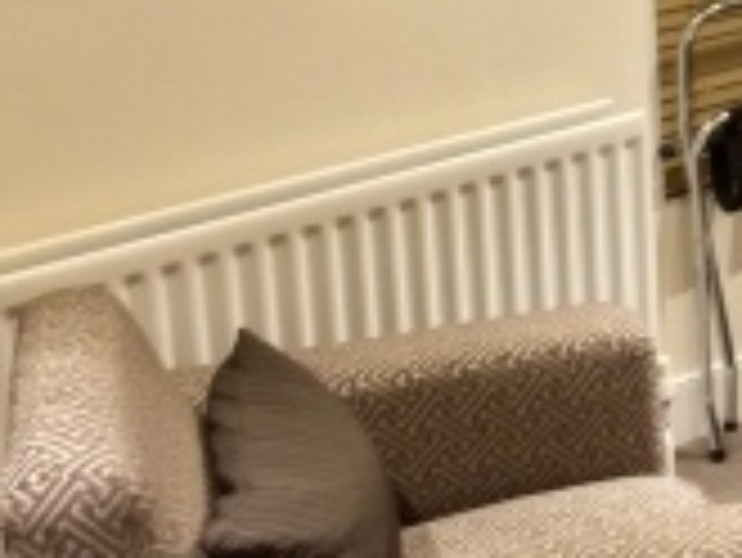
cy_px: -18
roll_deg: +2.2
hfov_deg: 20.5
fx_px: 1931
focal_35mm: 90
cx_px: 863
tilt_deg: -12.4
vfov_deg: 16.1
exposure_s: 1/20
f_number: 2.2
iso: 250
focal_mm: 4.15
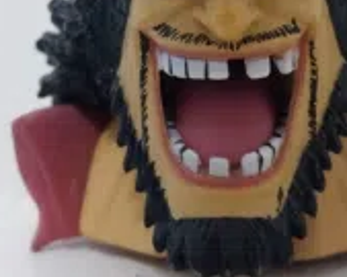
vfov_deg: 25.1
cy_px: 72
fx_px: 616
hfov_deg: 31.4
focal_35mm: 60
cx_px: 214
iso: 800
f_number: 1.8
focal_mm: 4
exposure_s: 1/24
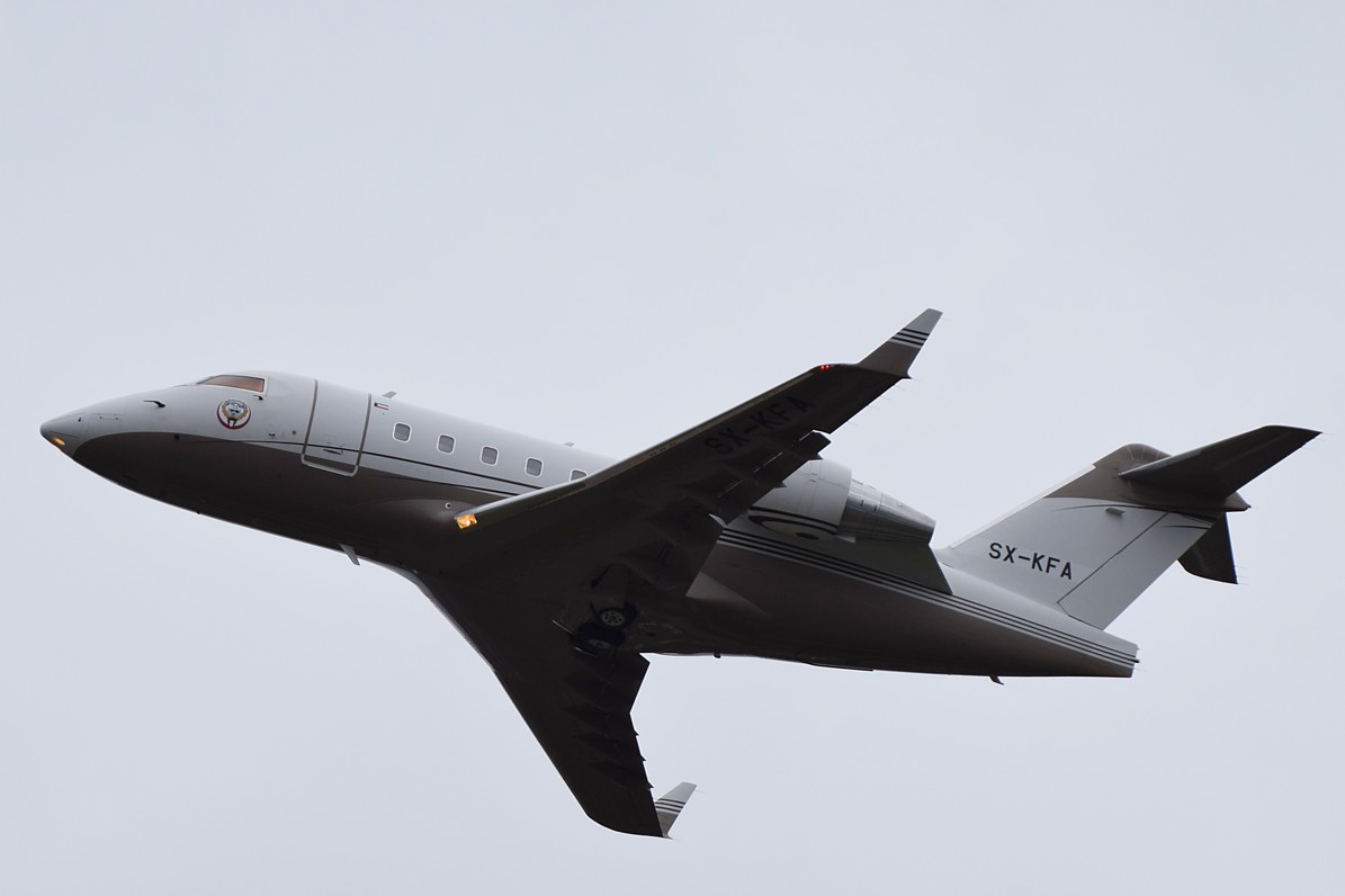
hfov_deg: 4.7
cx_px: 672
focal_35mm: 435
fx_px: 16247
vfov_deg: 3.2
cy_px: 448
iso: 200
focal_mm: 290
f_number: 7.1
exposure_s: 1/800
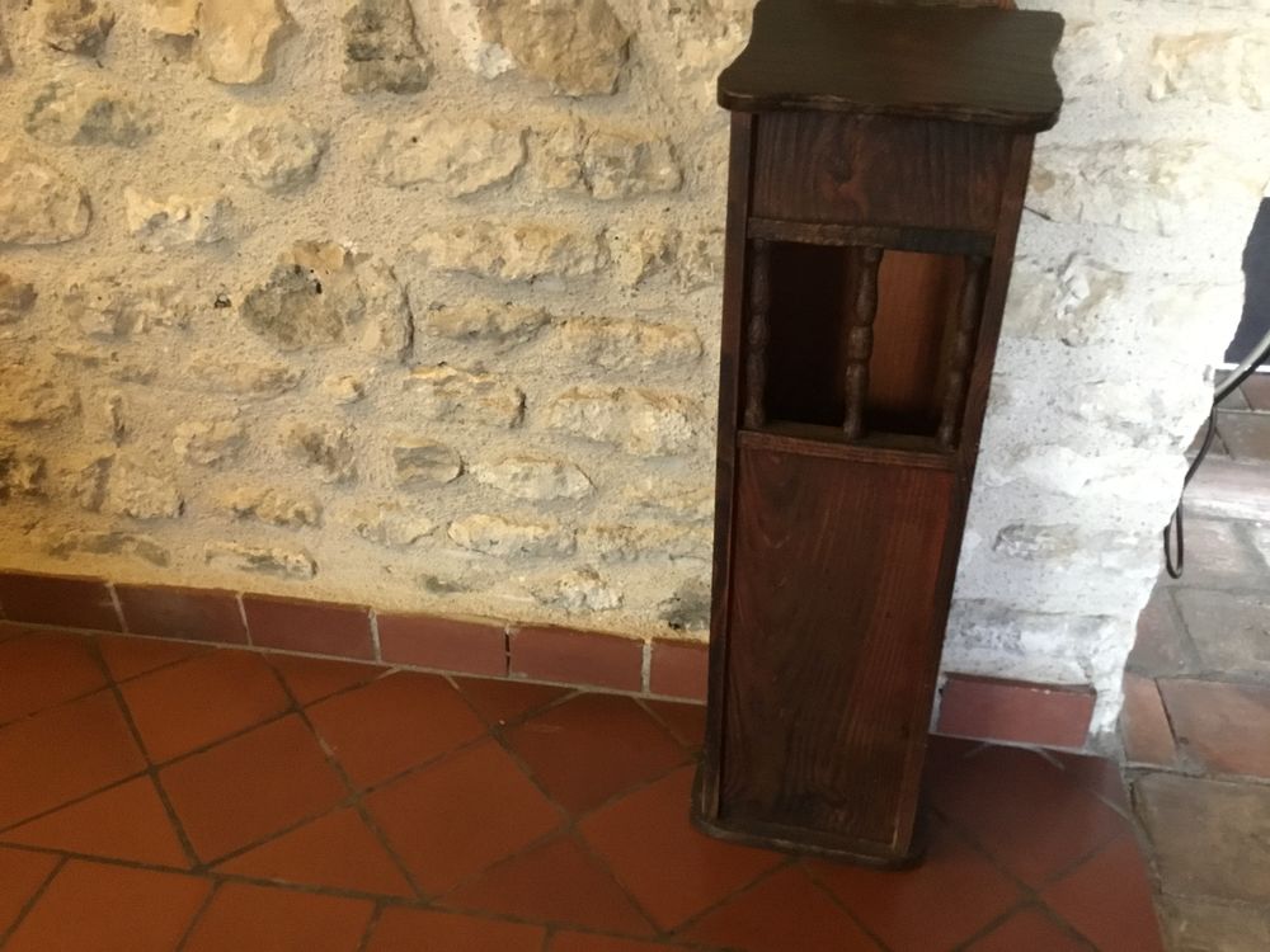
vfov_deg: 45.4
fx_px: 1137
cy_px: 476
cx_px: 635
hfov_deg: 58.4
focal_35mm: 31
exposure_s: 1/17
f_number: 2.4
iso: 500
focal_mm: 3.3
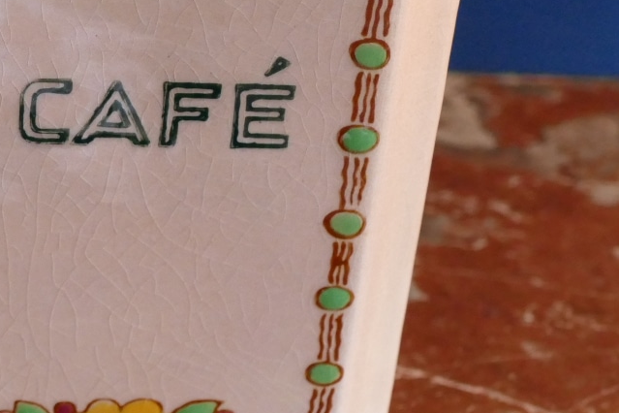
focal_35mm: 114
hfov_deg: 17.2
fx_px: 1960
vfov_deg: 12.0
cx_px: -106
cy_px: 129
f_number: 3.2
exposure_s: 1/60
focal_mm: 16.49
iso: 1600
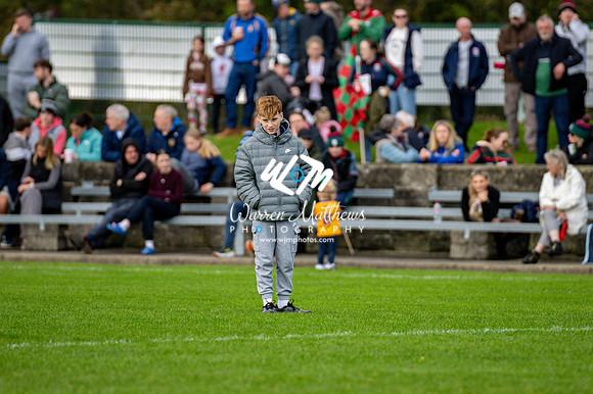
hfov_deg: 4.6
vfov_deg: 3.1
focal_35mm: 450
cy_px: 197
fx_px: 7408
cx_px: 296
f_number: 2.8
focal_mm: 300
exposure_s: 1/6400
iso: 900
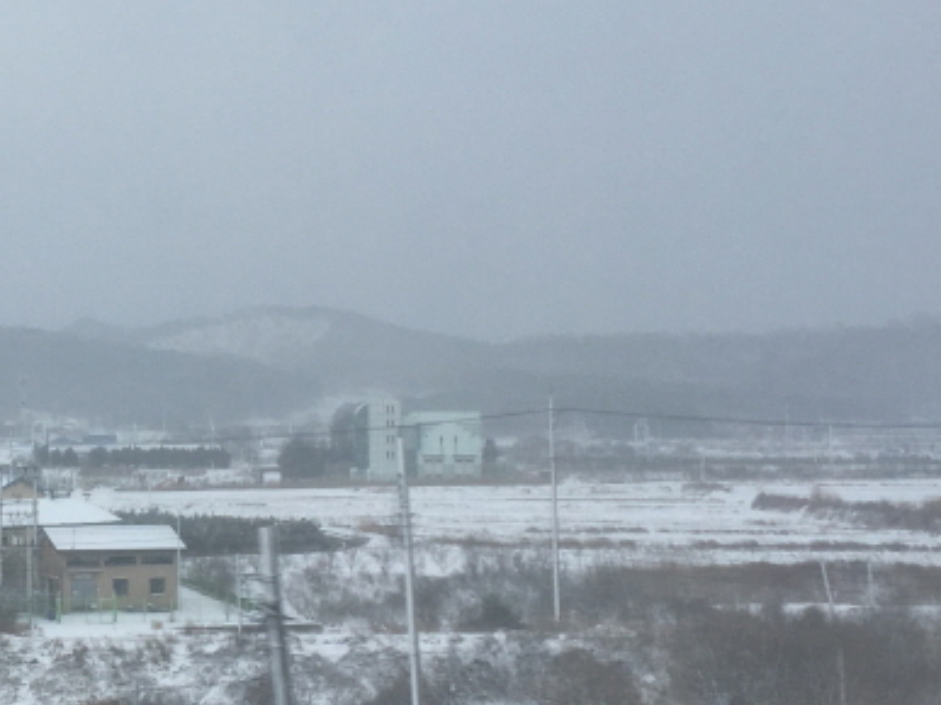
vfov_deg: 19.6
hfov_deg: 24.8
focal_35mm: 75
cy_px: 360
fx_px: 2038
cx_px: 10
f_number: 2.2
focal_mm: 4.15
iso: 25
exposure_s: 1/530
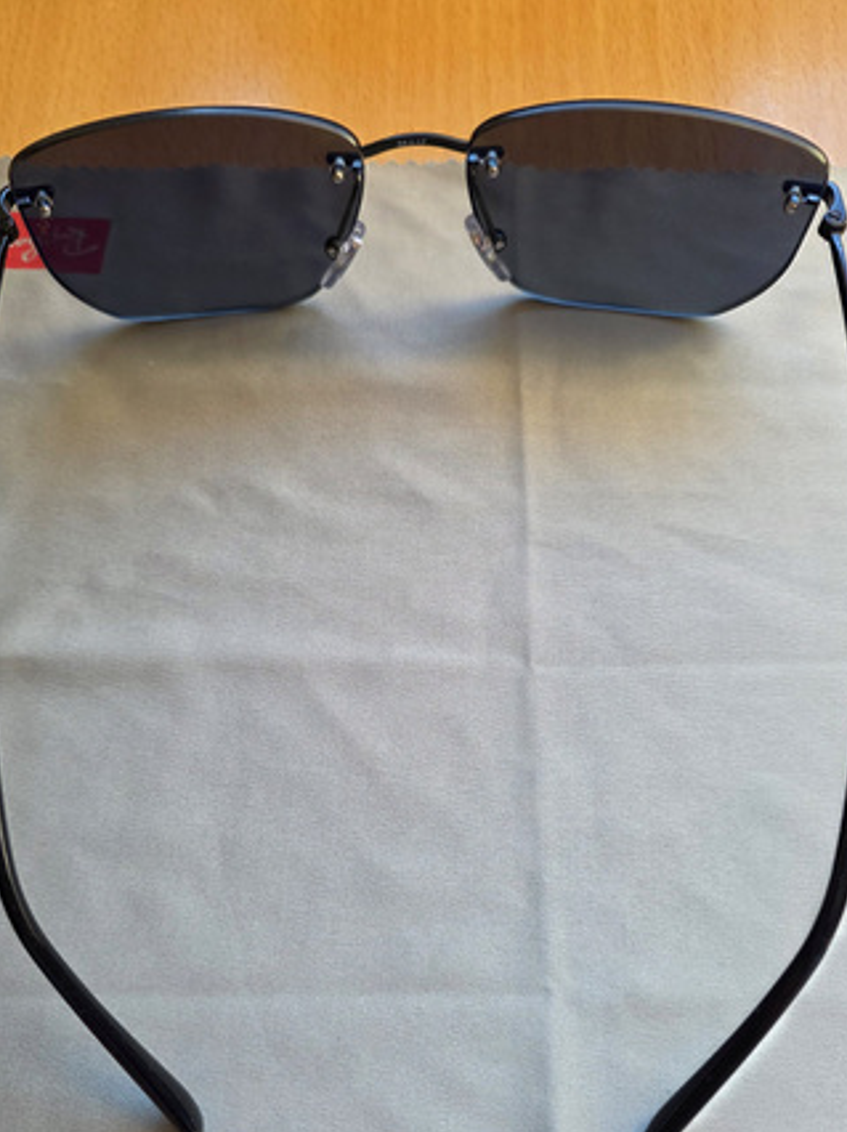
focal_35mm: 27
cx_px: 405
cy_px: 640
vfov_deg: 65.1
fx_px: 882
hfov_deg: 51.3
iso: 200
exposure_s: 1/101
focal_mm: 6.25
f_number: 1.7
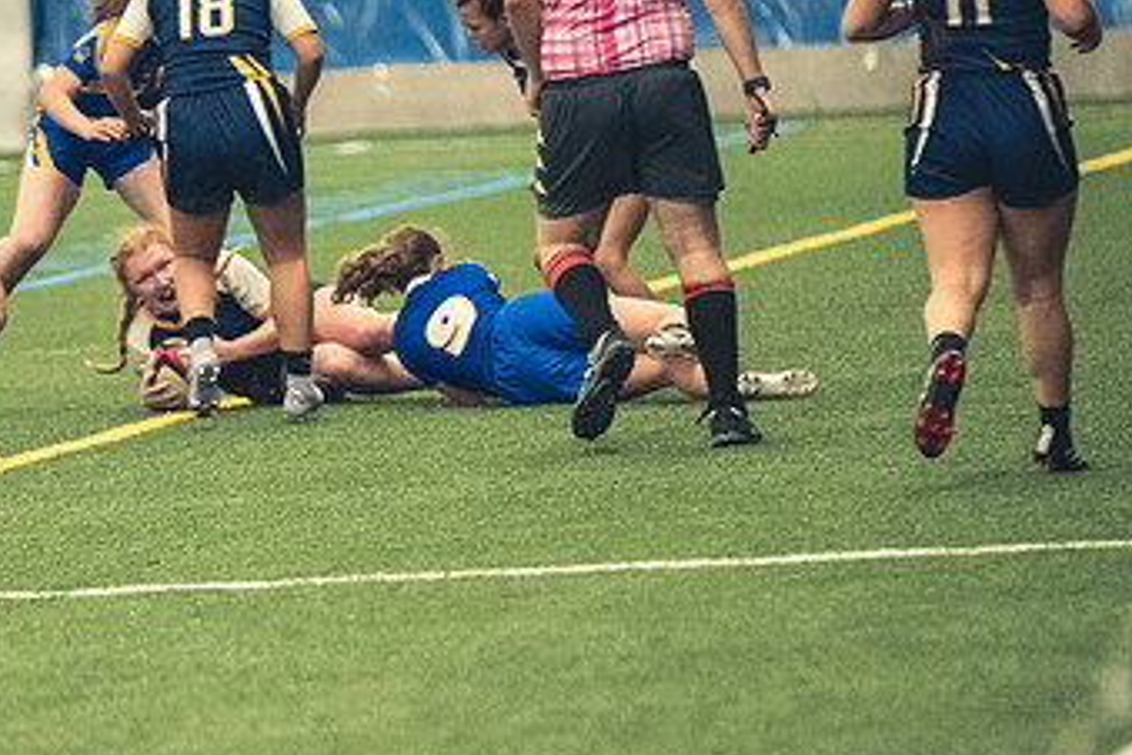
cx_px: 294
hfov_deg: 4.0
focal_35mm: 513
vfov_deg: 2.7
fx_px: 16130
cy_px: 588
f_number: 2.8
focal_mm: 200
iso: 12800
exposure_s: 1/500
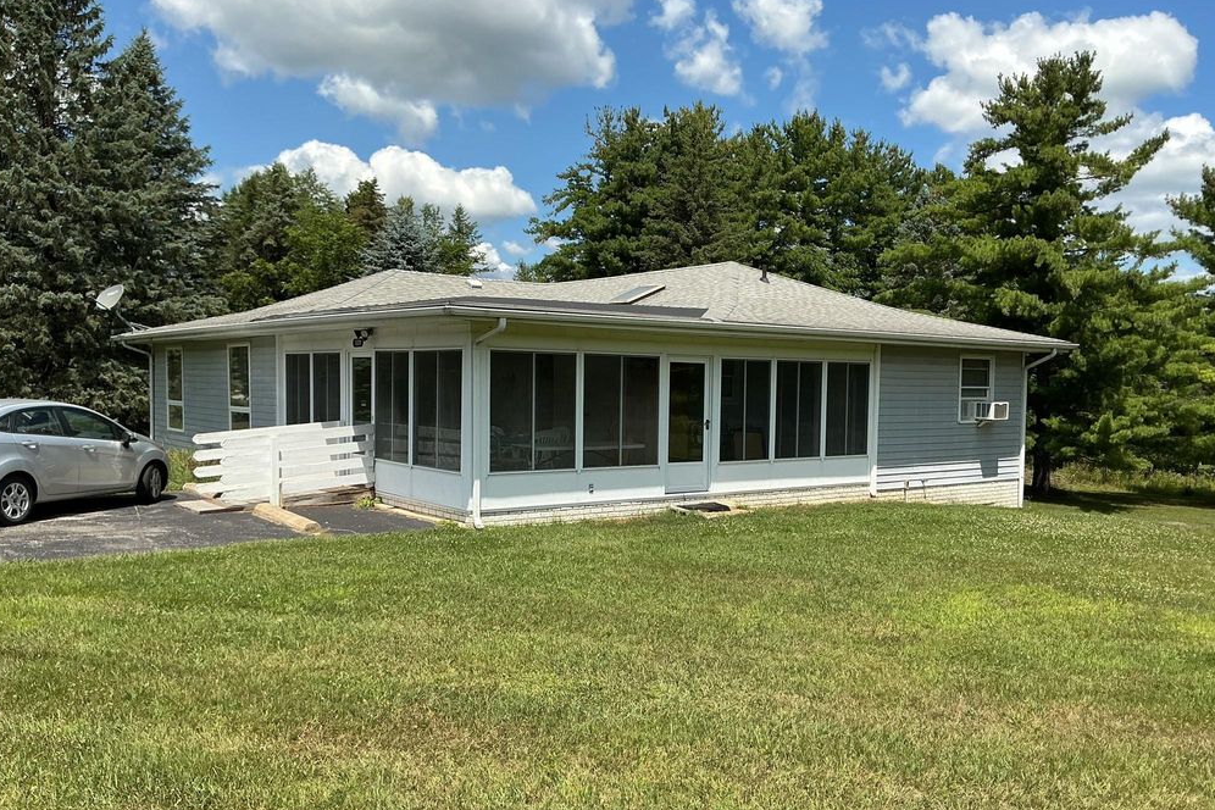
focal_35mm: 31
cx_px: 611
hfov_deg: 60.3
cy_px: 426
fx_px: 1046
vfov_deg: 42.3
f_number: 1.8
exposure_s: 1/1848
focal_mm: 3
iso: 25
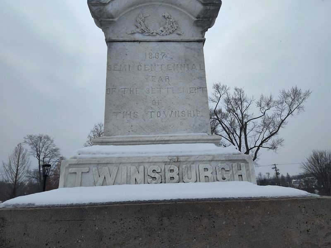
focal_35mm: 23
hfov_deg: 73.9
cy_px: 124
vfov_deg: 58.9
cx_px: 166
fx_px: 220
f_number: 1.8
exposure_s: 1/1380
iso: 100
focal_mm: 5.56
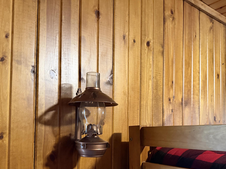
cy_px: 122
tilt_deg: +4.2
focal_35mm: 35
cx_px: 117
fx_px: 228
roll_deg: +1.8
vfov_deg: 39.8
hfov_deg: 52.6
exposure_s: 1/40
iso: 800
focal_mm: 6.76
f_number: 1.78
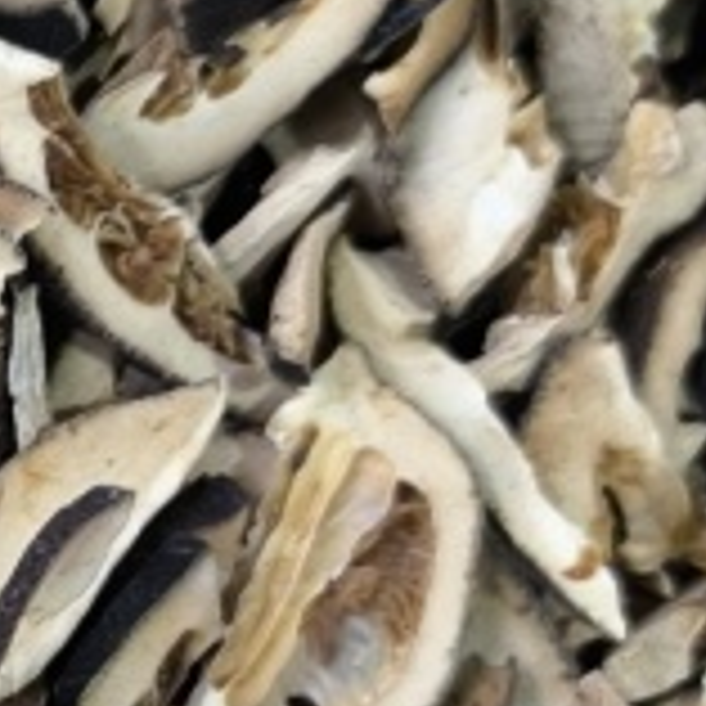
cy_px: 618
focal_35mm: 138
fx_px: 3184
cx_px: -657
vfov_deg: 12.6
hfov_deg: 11.5
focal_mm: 6.14
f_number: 1.65
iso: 800
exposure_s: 1/33.3
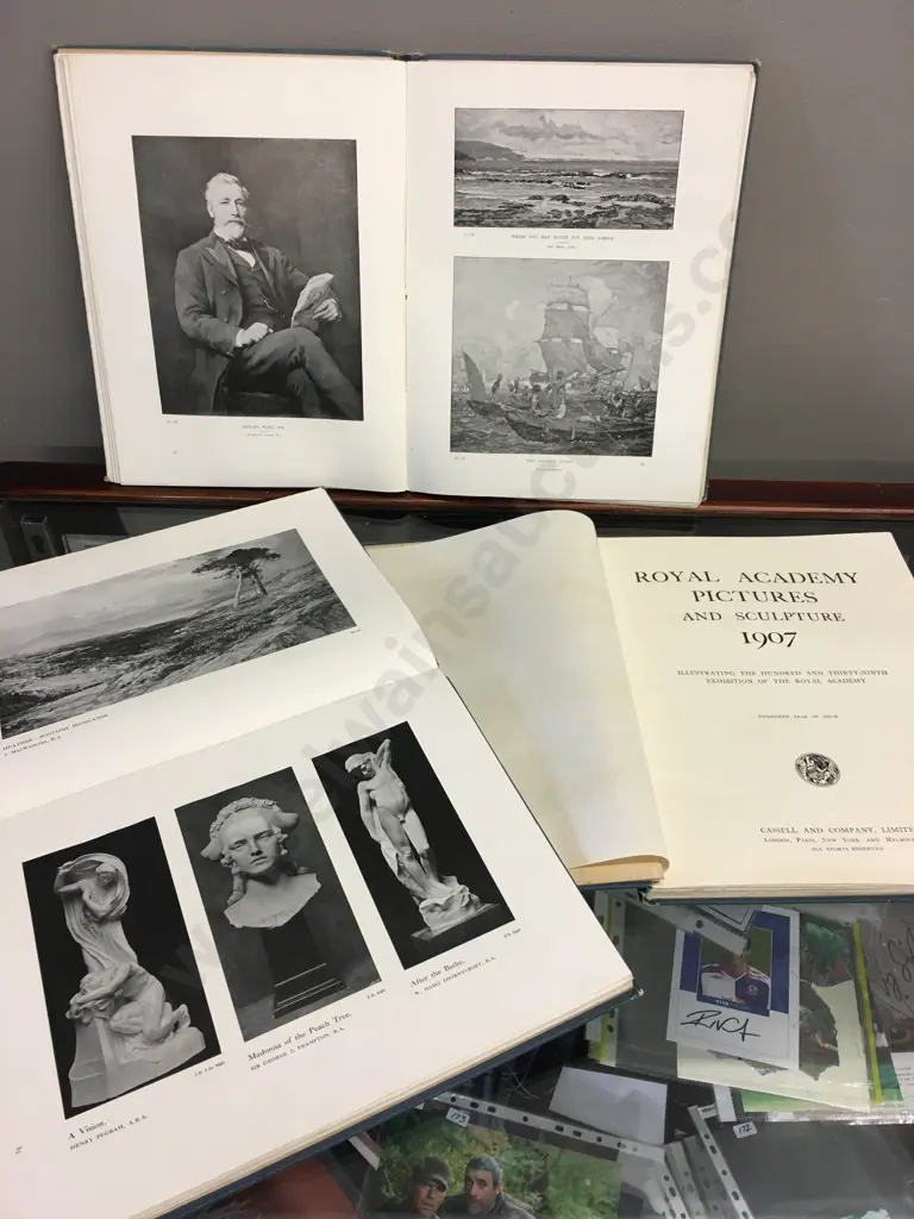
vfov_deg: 61.7
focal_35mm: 29
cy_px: 610
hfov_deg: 48.2
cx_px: 457
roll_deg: -0.9
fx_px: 1021
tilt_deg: -40.5
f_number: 2.2
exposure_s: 1/33
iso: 50
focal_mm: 4.15
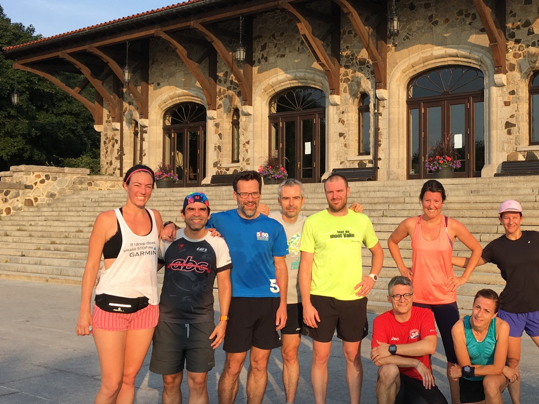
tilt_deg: +1.9
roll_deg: -0.6
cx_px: 413
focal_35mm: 47
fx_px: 732
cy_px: 194
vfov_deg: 30.9
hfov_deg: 39.2
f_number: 2.2
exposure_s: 1/739
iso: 25
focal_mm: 4.15
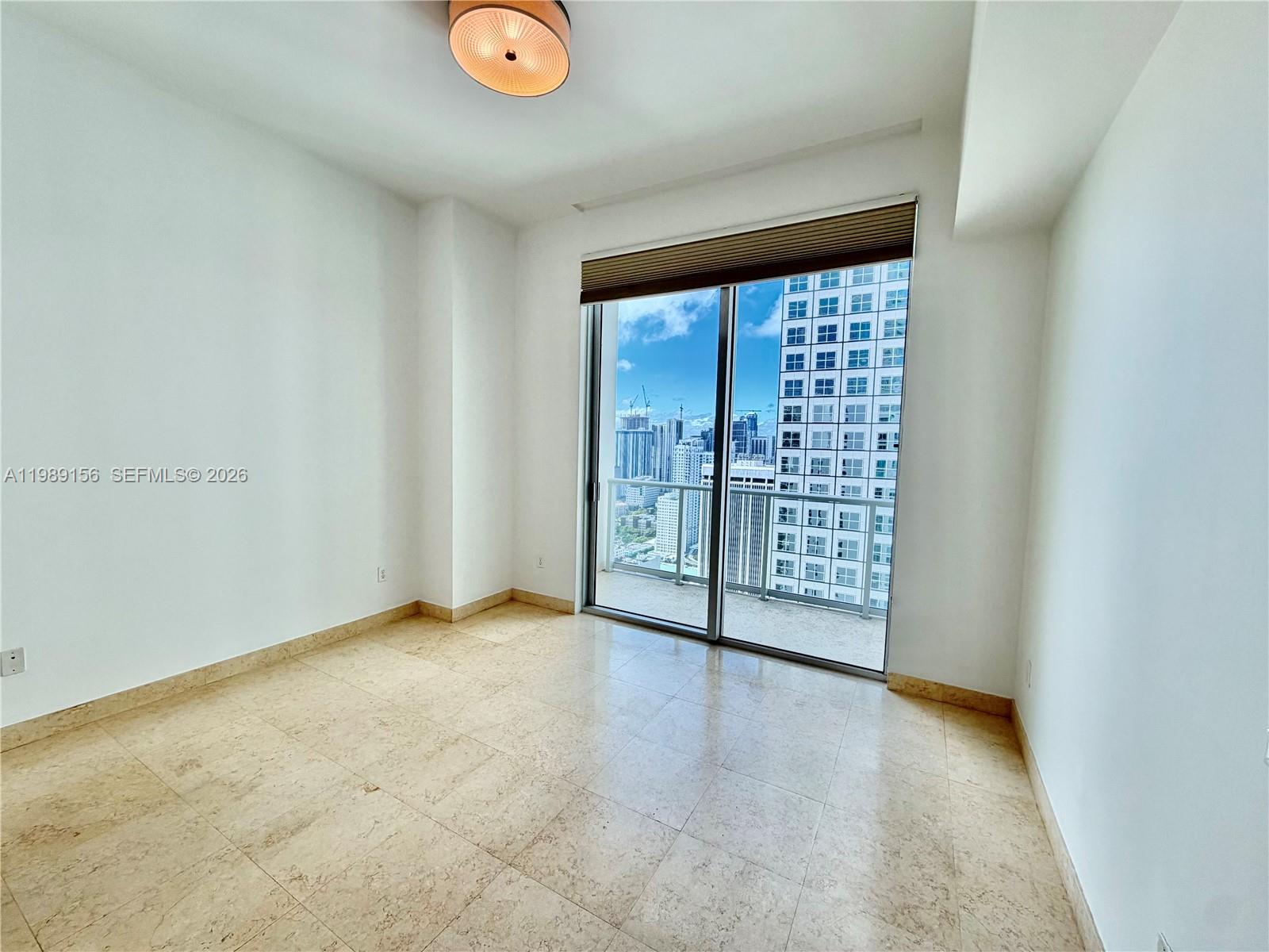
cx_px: 634
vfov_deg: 85.7
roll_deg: -1.6
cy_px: 476
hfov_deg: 102.1
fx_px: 513
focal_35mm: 14
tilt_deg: -3.3
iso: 50
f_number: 2.2
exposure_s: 1/502
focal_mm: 2.22
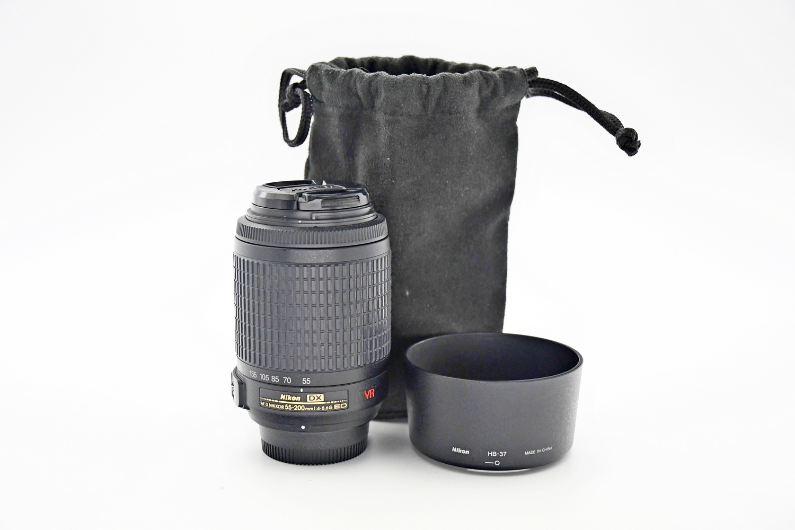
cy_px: 265
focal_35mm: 52
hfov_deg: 38.2
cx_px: 398
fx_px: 1148
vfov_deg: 26.0
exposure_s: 1/1250
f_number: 4
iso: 2000
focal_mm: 35
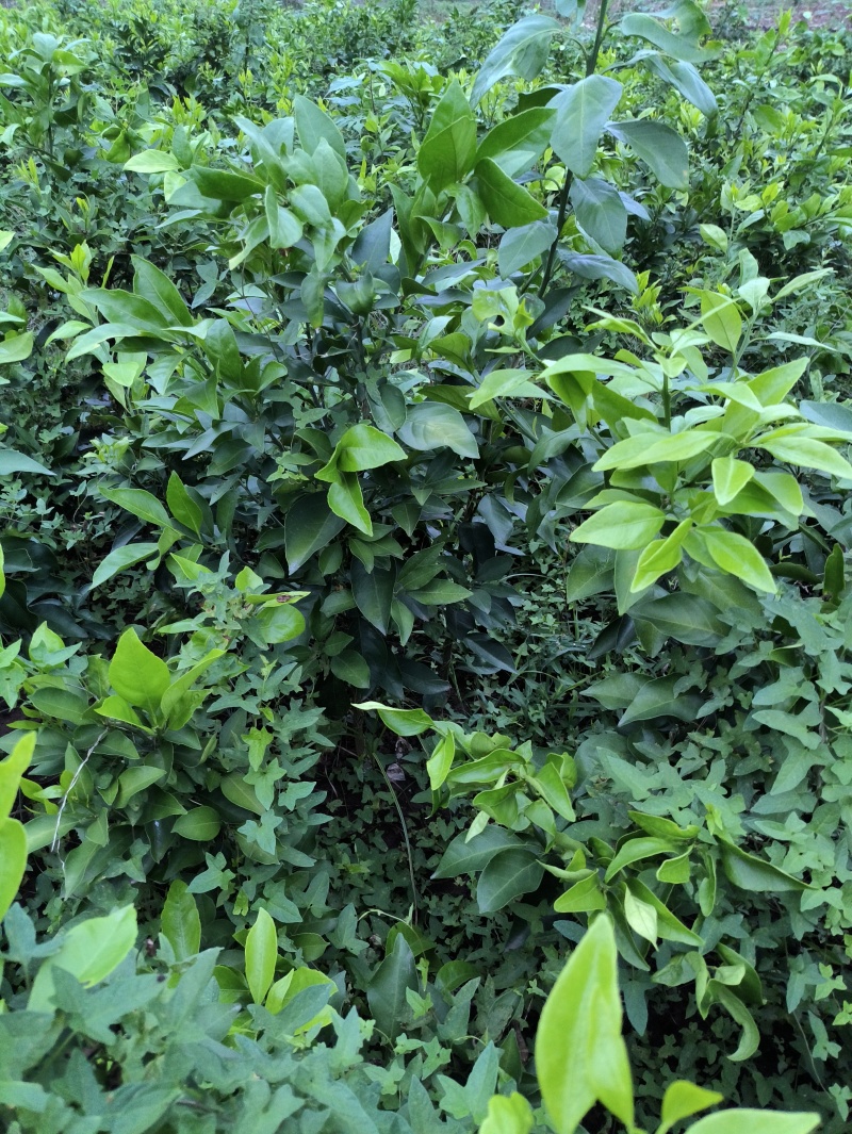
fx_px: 754
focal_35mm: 23
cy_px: 567
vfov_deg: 73.9
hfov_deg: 58.9
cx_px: 426
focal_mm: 4.69
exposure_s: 1/25
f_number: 1.79
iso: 838
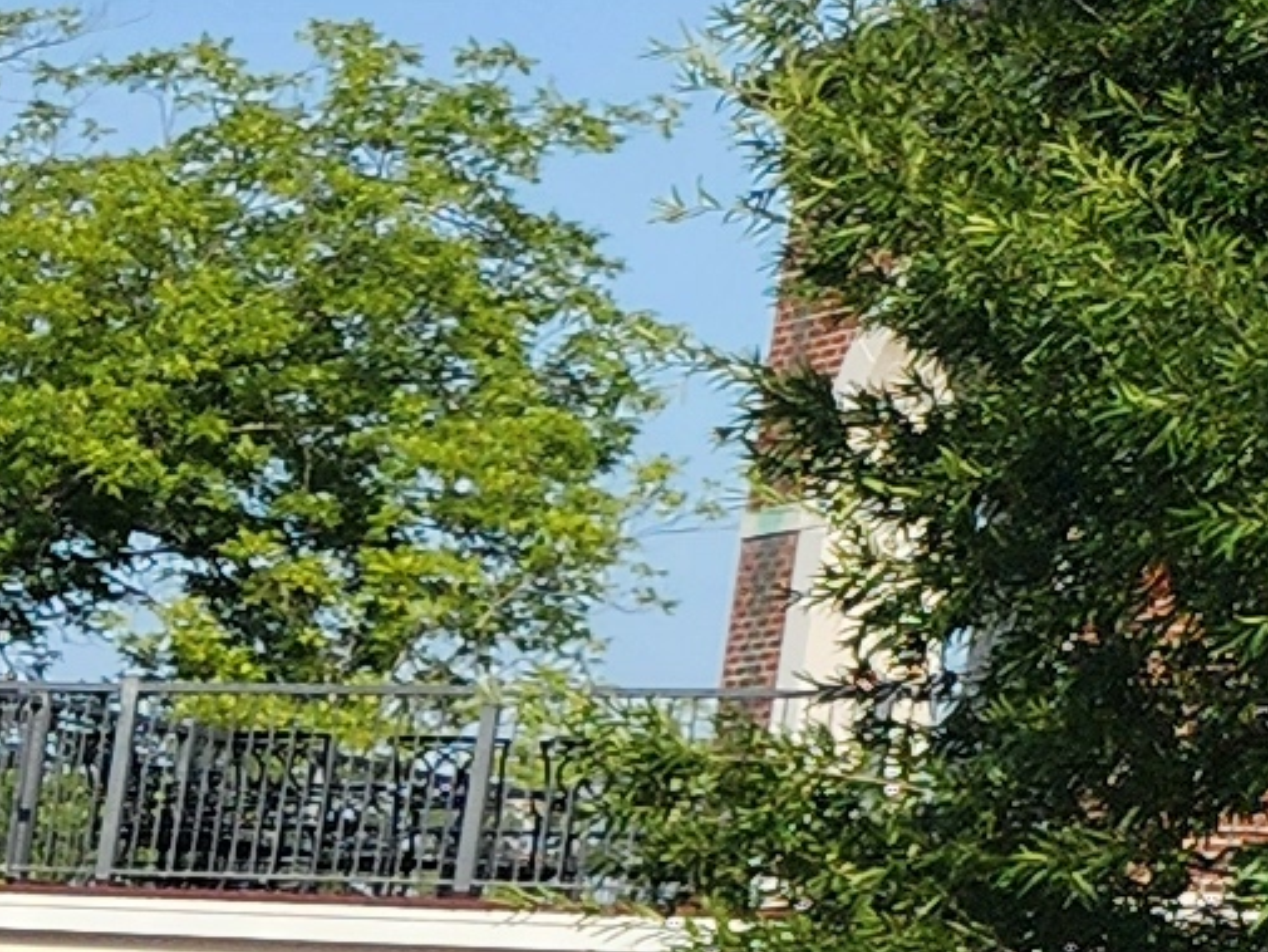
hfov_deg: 8.2
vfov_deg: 7.9
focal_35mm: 182
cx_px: -3161
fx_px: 6668
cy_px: 1771
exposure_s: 1/854
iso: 12
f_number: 1.8
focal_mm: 6.4
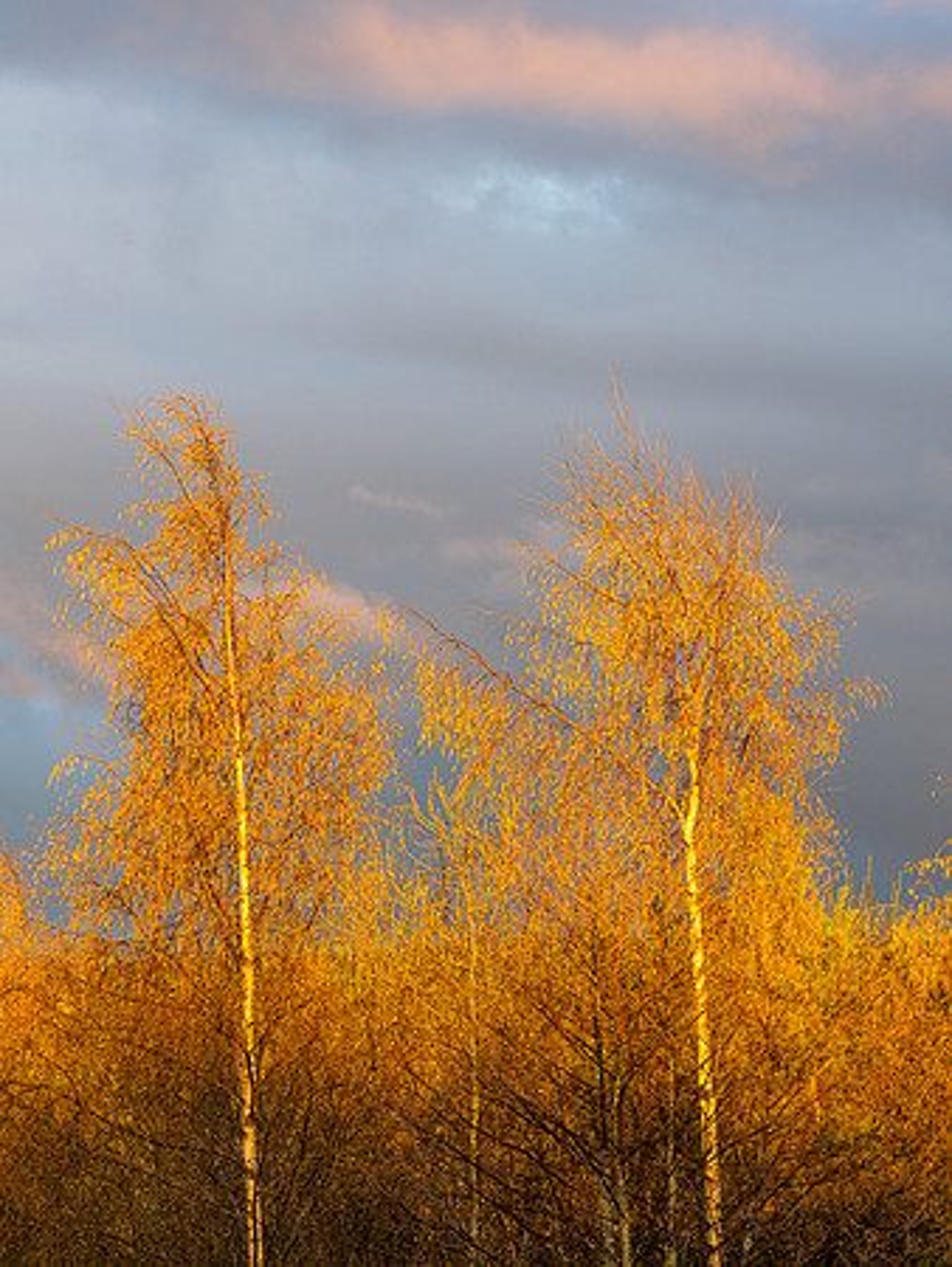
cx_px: 476
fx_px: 6228
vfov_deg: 11.6
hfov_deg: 8.7
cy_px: 634
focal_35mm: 170
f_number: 5.6
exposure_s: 1/100
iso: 200
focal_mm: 85
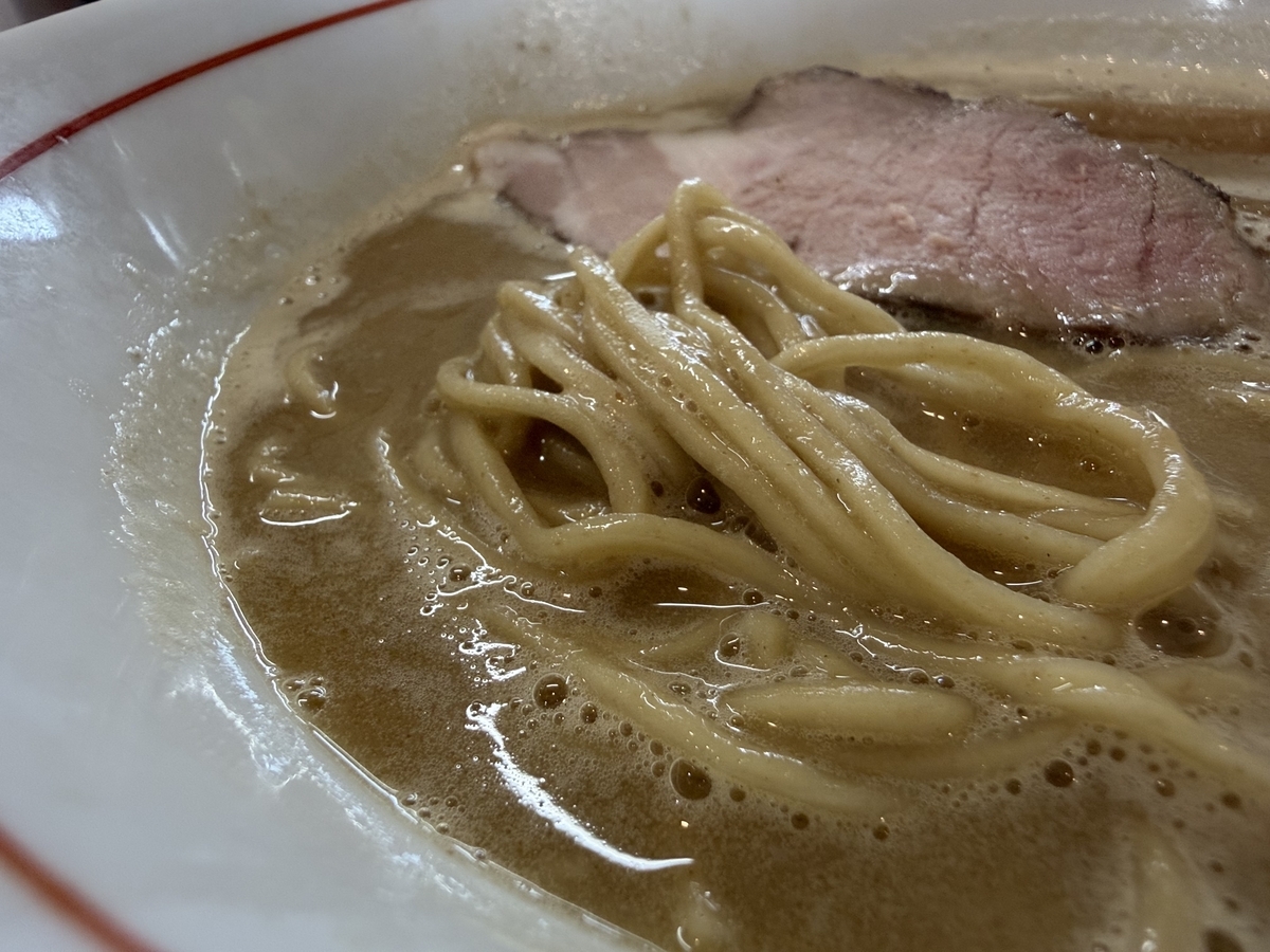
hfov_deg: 69.4
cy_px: 476
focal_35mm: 25
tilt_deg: -38.9
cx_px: 635
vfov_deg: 54.9
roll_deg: +8.3
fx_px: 917
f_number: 2.2
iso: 125
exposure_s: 1/121
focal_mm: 2.22
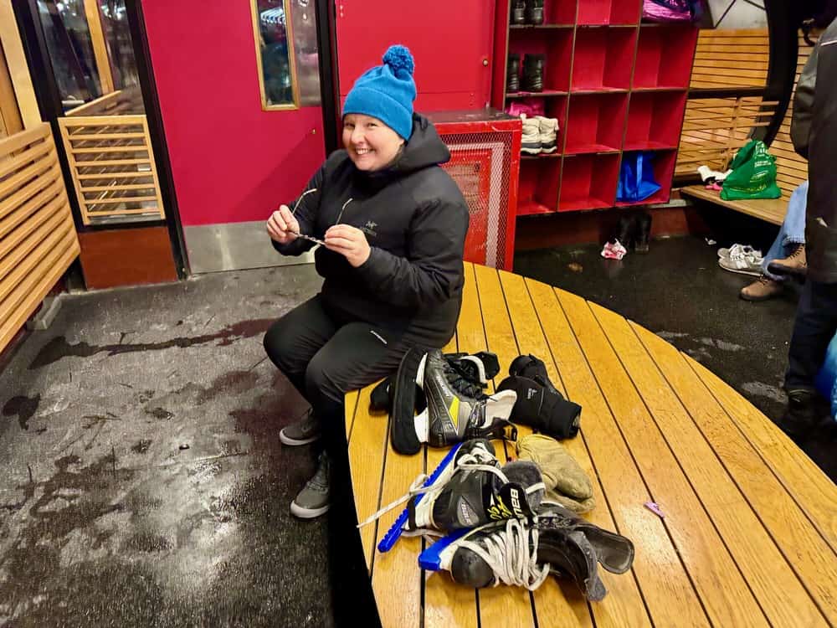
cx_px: 418
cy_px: 314
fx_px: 580
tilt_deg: -24.4
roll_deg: +0.6
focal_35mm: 24
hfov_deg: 71.6
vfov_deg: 56.8
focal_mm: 6.76
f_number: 1.78
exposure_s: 1/60
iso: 800
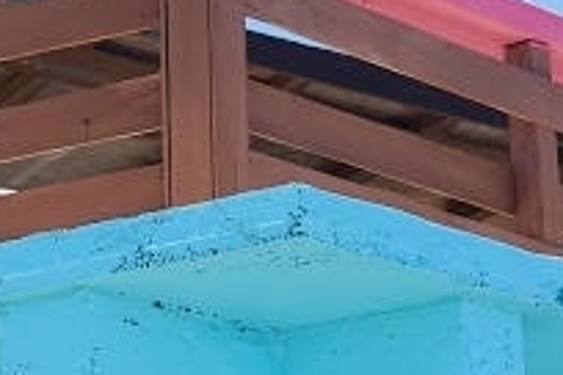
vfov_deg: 6.9
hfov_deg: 10.7
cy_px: 869
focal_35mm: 188
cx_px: -149
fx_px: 2940
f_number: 6.3
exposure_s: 1/100
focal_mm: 32
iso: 100
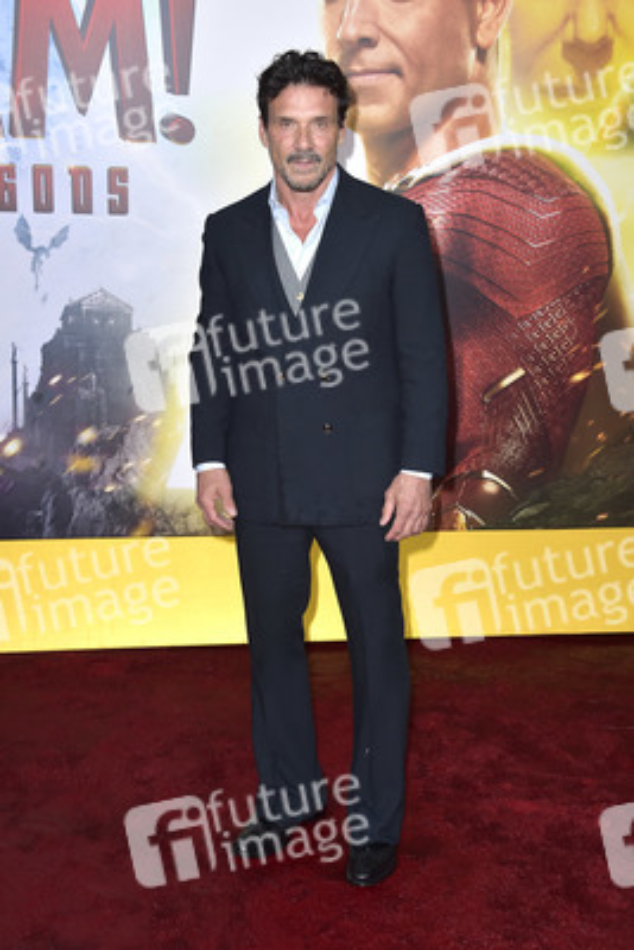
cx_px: 317
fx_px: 1267
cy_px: 475
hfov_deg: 28.1
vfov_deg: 41.1
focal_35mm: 48
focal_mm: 48
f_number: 6.3
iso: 400
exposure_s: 1/250
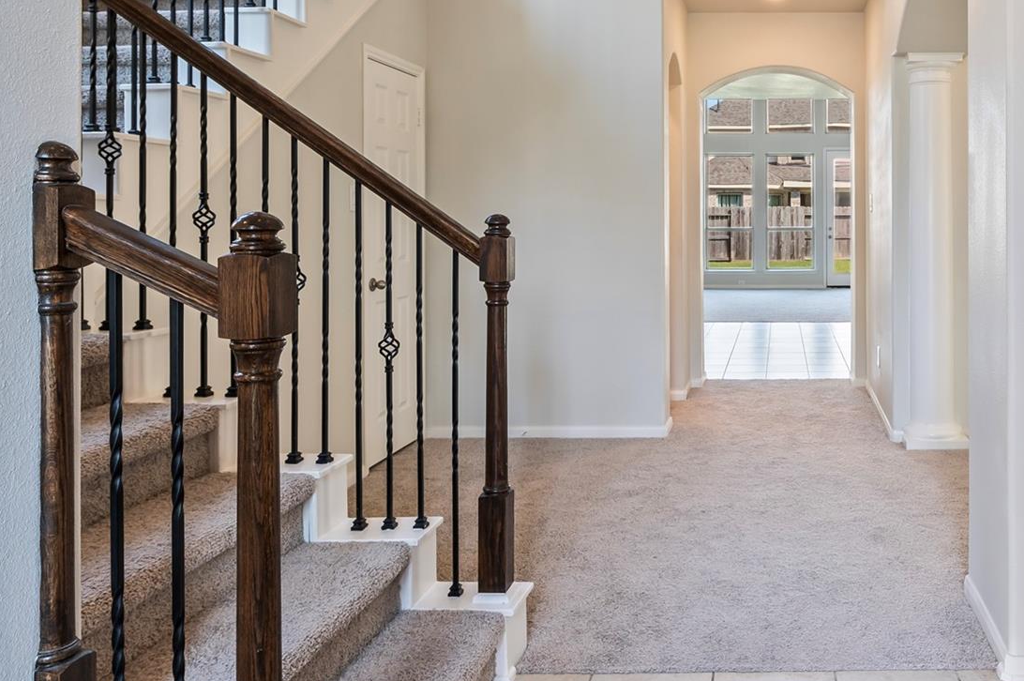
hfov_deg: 58.5
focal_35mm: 30
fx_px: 853
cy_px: 218
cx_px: 777
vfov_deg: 42.8
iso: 125
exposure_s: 1/5
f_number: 6.3
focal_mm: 16
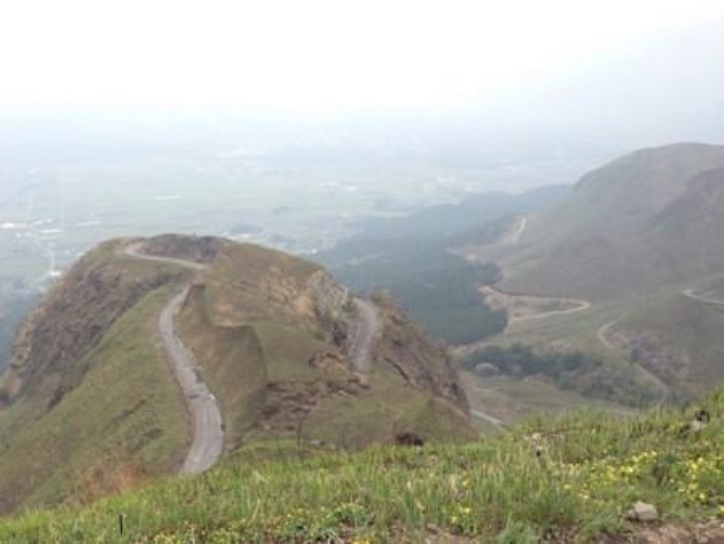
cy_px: 272
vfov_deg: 43.0
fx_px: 691
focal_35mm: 33
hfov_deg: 55.3
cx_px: 362
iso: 50
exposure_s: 1/379
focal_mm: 4.13
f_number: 2.4
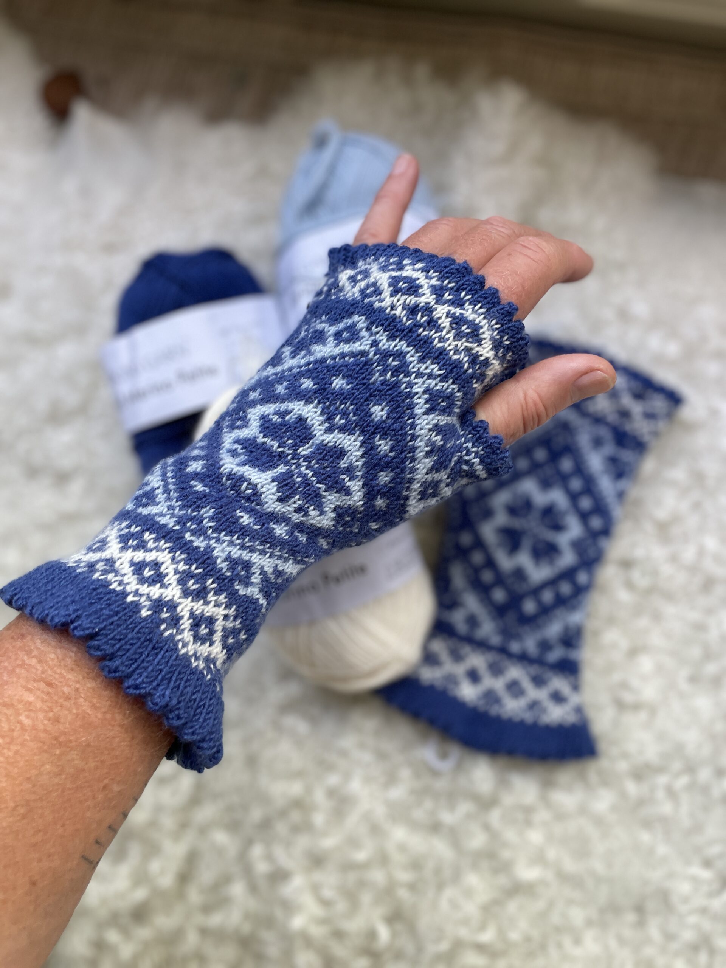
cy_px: 484
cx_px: 363
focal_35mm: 26
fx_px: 727
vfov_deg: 67.3
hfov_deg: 53.1
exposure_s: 1/121
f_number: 1.6
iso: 100
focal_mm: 4.2
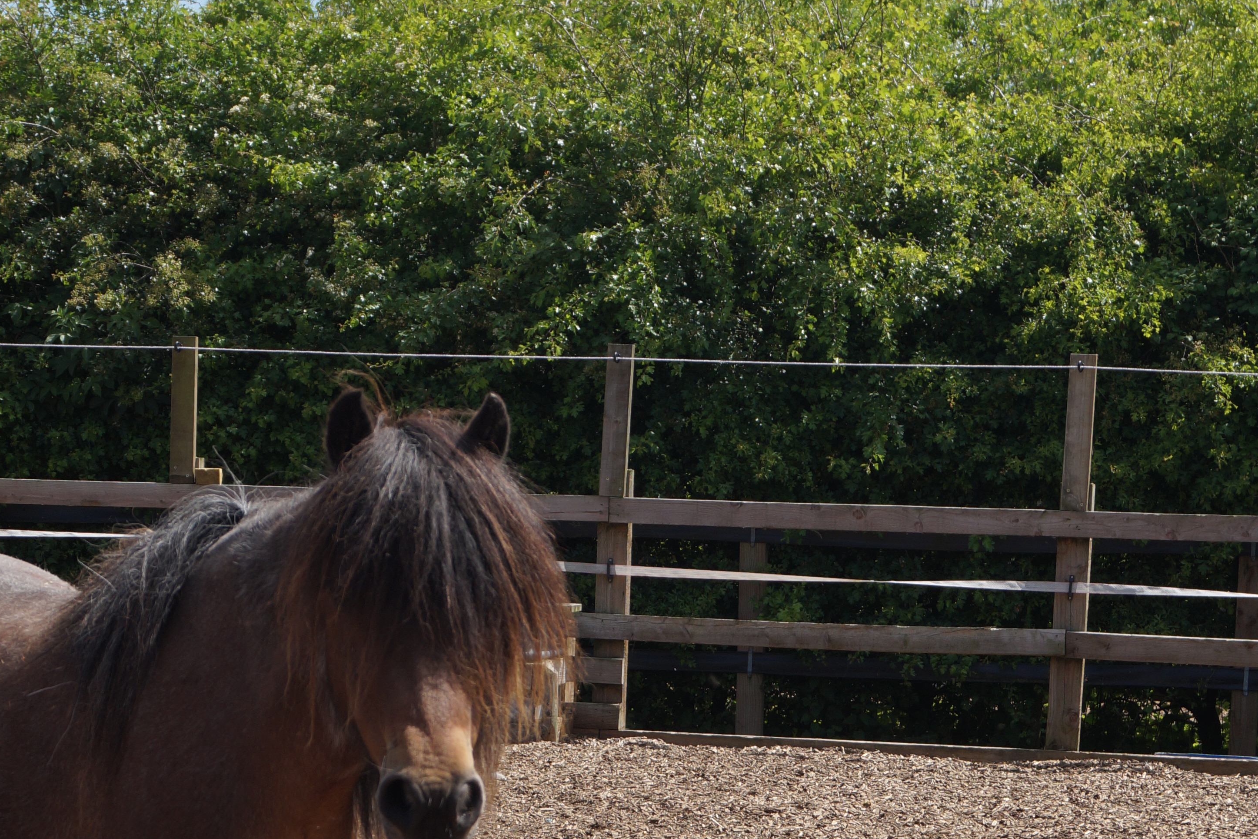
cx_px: 612
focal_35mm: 99
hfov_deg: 20.6
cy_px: 1035
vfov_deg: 13.4
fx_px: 3457
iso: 100
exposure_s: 1/320
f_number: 7.1
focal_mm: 35
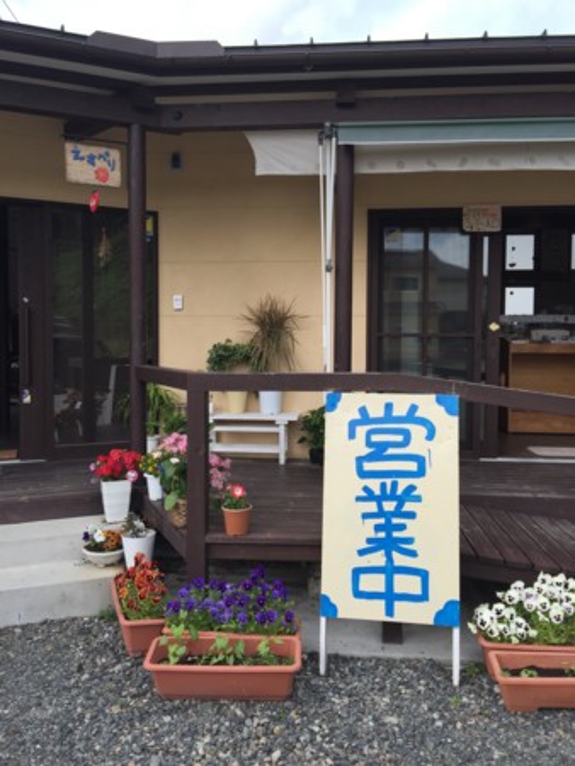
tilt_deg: -1.2
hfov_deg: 48.3
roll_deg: -0.9
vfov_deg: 61.6
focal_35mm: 29
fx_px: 642
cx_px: 288
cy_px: 383
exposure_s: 1/682
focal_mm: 4.15
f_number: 2.2
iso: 32
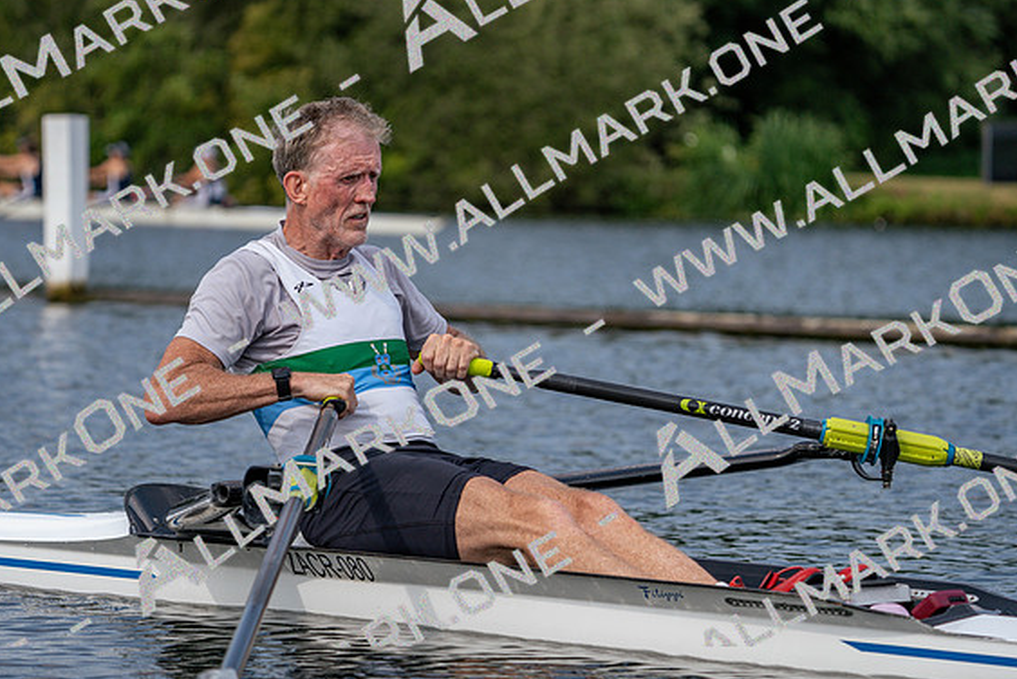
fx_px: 5822
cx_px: 502
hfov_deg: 10.0
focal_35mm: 206
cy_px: 337
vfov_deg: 6.7
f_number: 5.6
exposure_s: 1/1600
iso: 250
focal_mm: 200
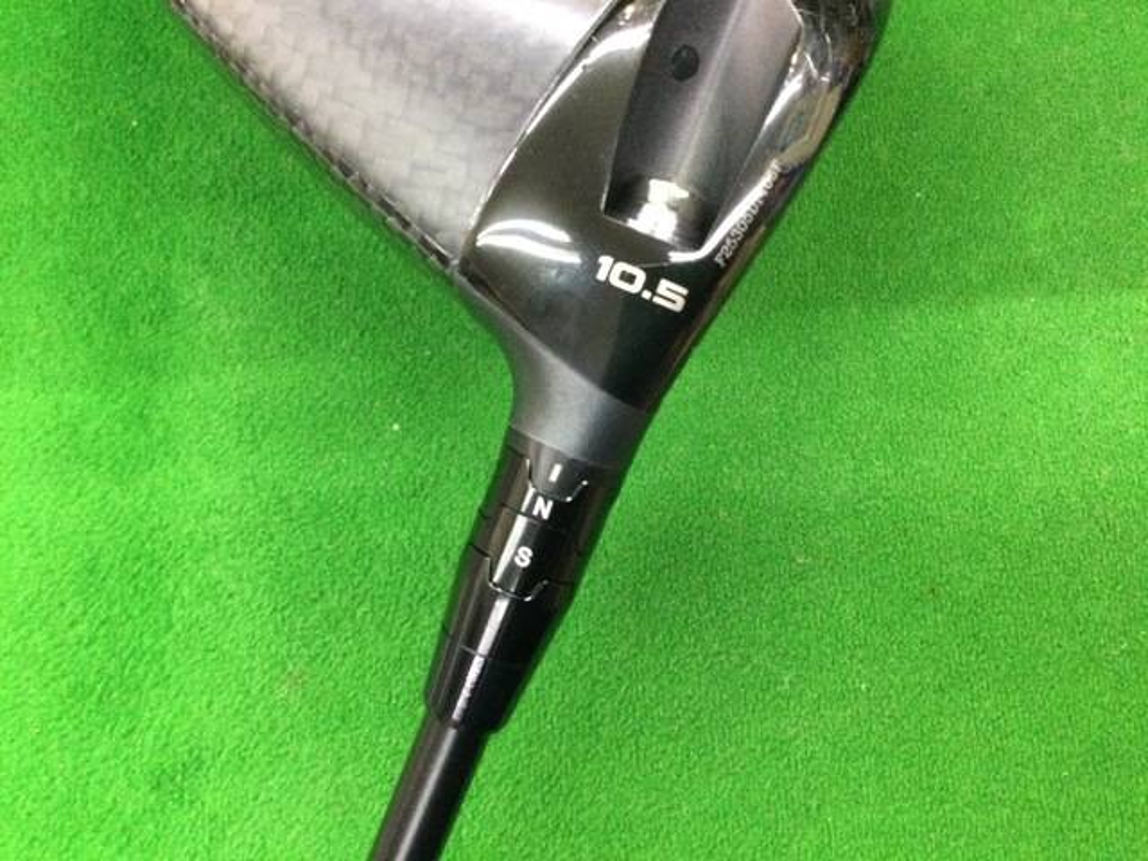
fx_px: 1028
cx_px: 574
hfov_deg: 58.4
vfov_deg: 45.4
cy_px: 430
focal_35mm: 31
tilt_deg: -80.4
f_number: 2.4
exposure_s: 1/30
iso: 250
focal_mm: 3.3
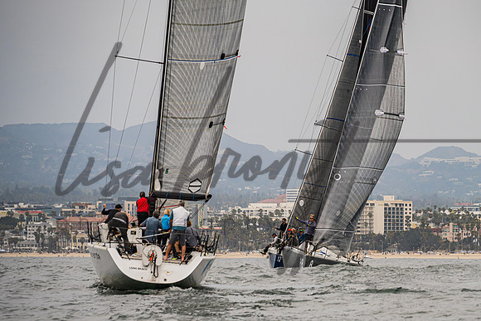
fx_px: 3630
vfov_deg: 5.1
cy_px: 209
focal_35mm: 272
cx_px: 303
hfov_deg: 7.6
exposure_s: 1/1250
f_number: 6.3
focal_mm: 200
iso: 250
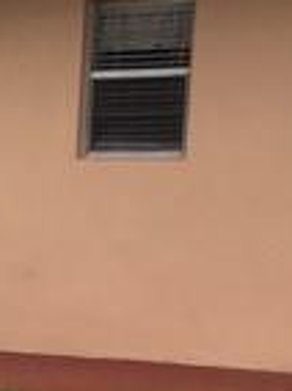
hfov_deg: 10.2
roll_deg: -0.3
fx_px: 1478
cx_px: -333
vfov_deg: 14.8
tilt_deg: -10.2
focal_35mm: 131
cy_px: 416
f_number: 2.2
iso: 25
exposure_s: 1/582
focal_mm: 4.15
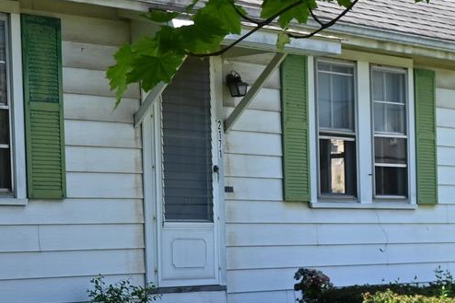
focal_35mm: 118
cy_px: 257
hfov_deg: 17.3
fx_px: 1492
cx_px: 117
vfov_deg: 11.5
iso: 200
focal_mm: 19
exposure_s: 1/250
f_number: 5
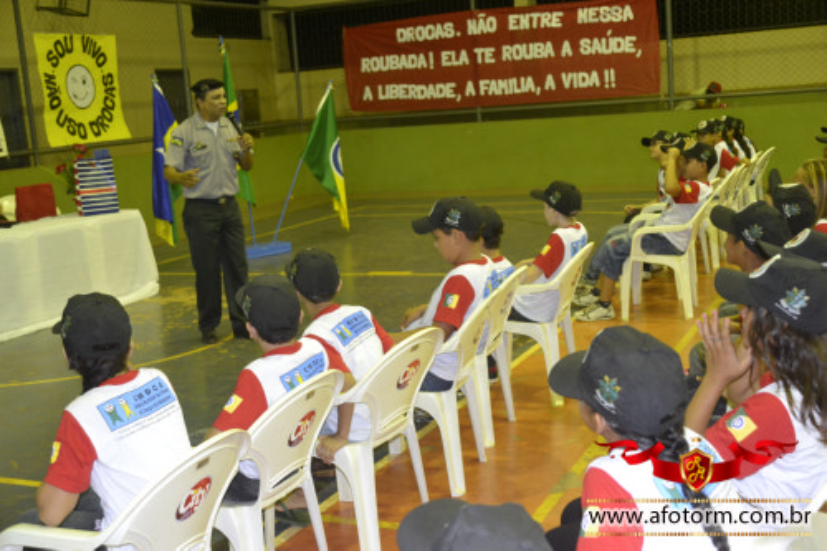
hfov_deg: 42.3
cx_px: 414
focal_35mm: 46
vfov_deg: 28.9
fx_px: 1068
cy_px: 276
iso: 2200
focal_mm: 31
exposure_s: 1/60
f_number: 4
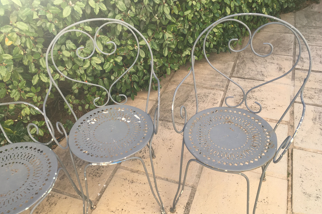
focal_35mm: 31
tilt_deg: -42.0
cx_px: 158
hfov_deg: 60.3
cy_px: 119
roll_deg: +2.4
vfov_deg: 42.3
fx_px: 277
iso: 25
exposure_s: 1/189
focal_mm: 4.15
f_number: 2.2
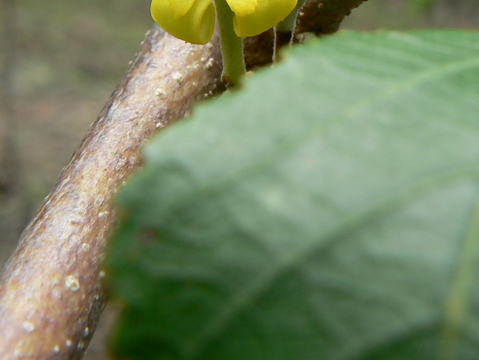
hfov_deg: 22.5
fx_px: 1204
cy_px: -32
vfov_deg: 16.5
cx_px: 229
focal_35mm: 87
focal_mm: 6
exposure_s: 1/160
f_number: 5.6
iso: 80
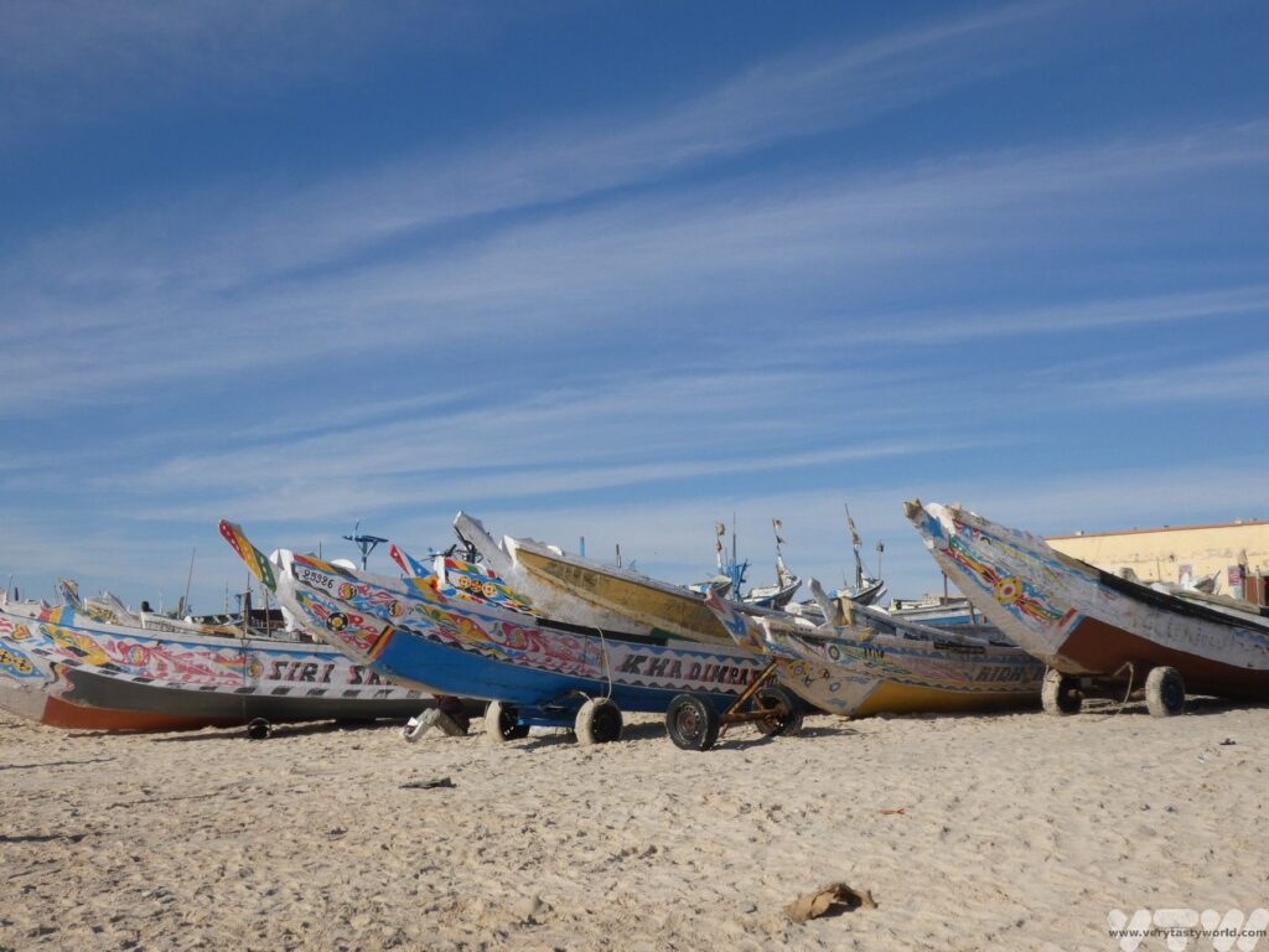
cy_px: 476
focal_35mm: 39
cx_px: 634
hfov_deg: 47.9
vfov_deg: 36.8
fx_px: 1430
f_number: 5
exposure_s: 1/1000
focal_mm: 7.1
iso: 80
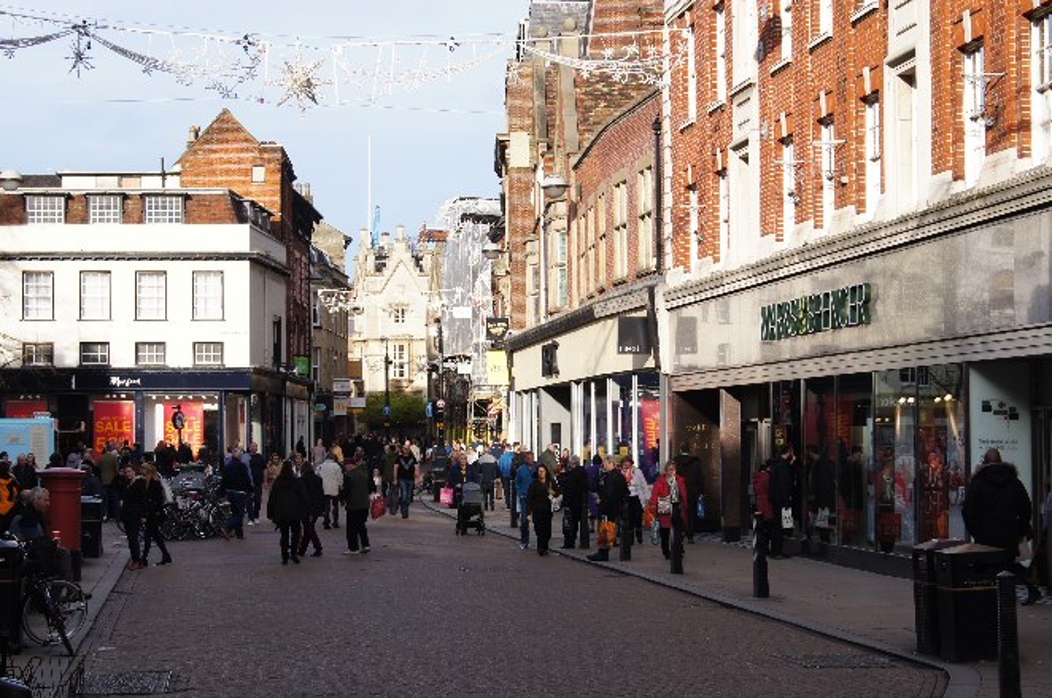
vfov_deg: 16.7
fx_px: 2381
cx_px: 545
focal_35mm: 82
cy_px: 368
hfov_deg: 24.9
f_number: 9
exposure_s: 1/100
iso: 100
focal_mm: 45
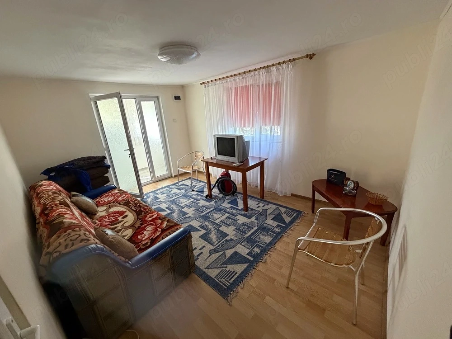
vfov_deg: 85.7
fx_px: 183
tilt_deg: -18.1
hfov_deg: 102.1
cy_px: 170
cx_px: 226
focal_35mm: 14
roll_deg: +4.6
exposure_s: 1/50
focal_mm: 2.22
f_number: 2.2
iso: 500
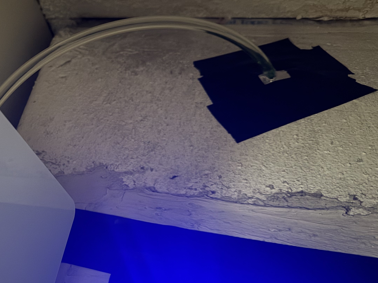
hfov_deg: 38.9
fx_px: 491
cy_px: 141
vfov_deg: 32.2
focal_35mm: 45
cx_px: 33
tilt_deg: +25.4
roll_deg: -19.3
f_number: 1.78
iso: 1250
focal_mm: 6.76
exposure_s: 1/9
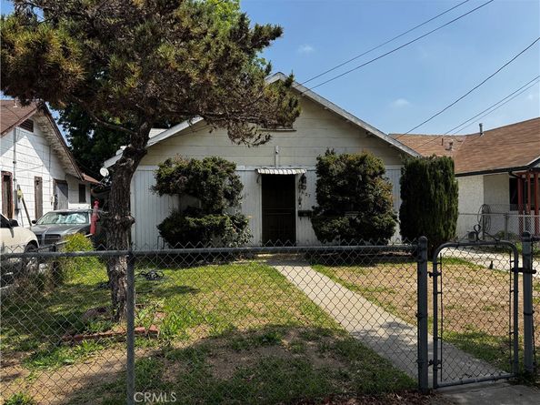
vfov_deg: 56.8
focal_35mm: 24
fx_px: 374
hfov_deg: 71.6
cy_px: 202
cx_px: 270
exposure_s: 1/3597
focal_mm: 6.76
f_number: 1.78
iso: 80
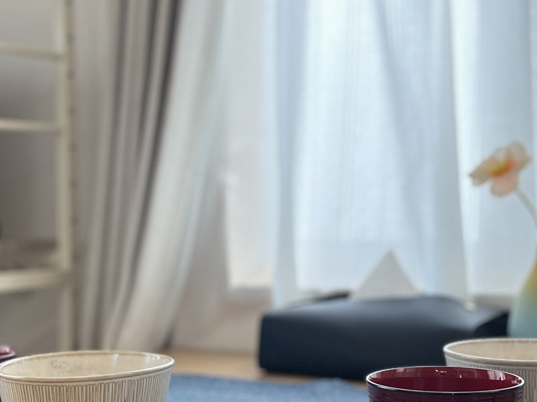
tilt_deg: +0.1
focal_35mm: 69
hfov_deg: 28.1
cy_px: 186
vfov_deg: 21.3
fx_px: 1070
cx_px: 298
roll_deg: +0.9
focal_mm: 5.7
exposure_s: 1/92
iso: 125
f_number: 1.5
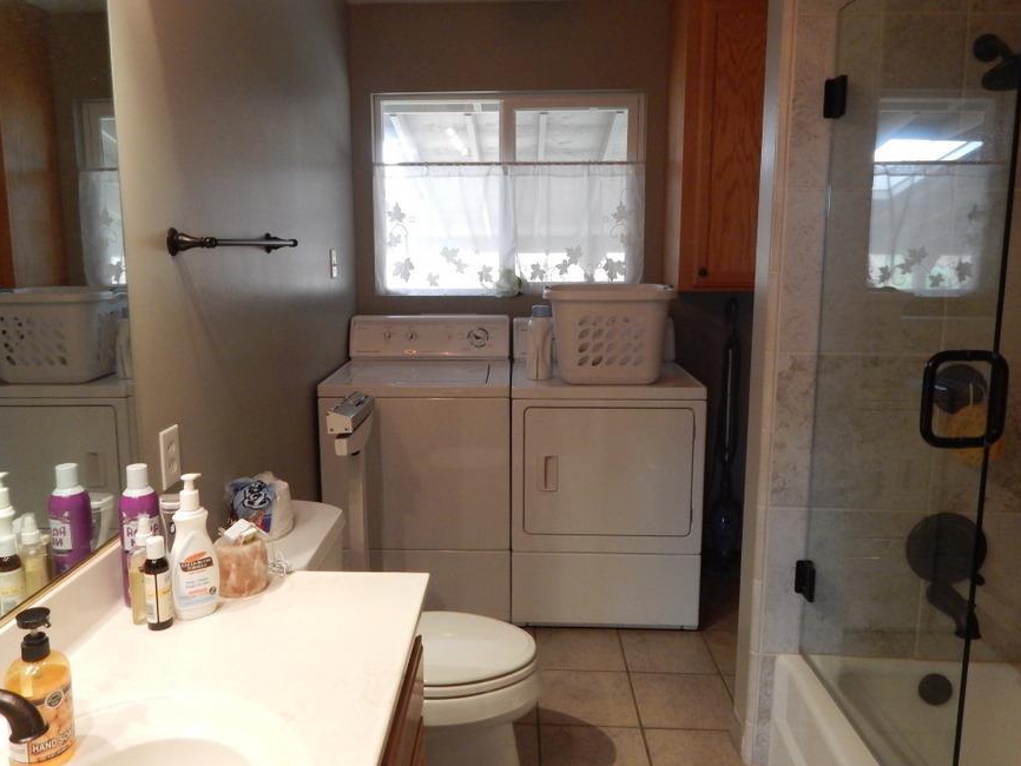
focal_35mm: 26
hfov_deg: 67.2
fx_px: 767
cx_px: 476
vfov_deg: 53.1
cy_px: 359
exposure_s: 1/30
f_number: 3
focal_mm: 4
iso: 320
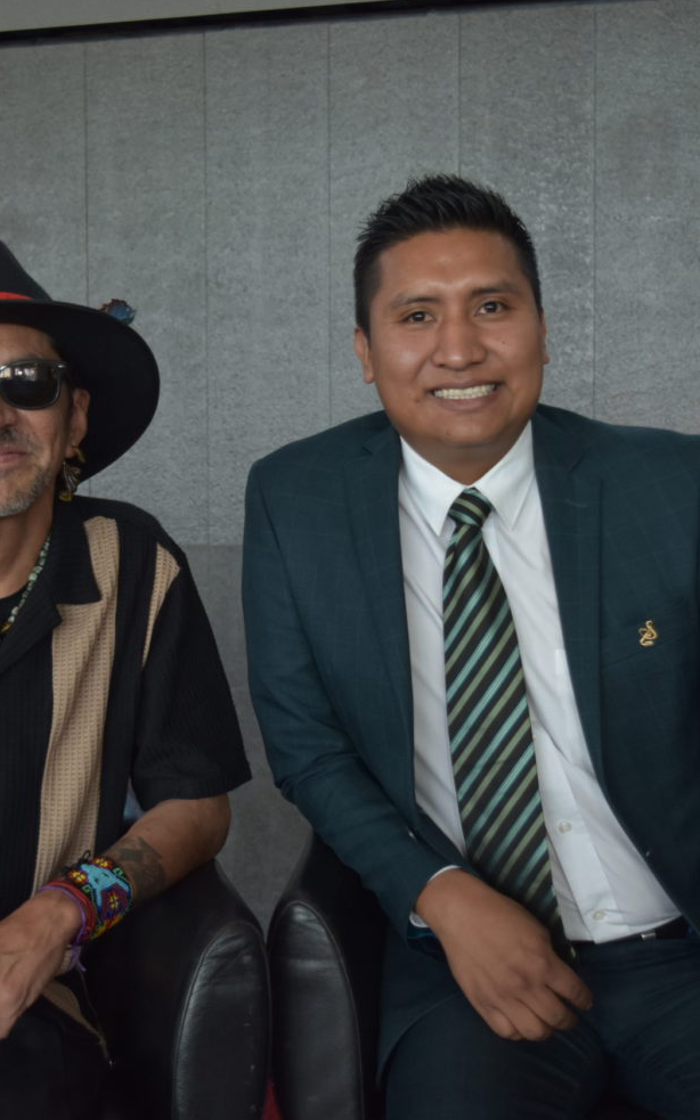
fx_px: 1710
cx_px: 242
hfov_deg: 23.0
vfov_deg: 36.3
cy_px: 566
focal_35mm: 56
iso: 400
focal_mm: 24
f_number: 4
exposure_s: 1/200
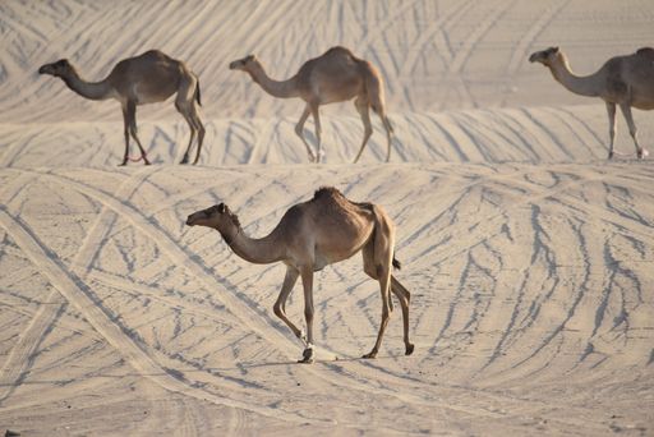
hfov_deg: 3.4
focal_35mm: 600
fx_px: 10906
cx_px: 327
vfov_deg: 2.3
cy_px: 218
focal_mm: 600
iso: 560
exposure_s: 1/1000
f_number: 6.3
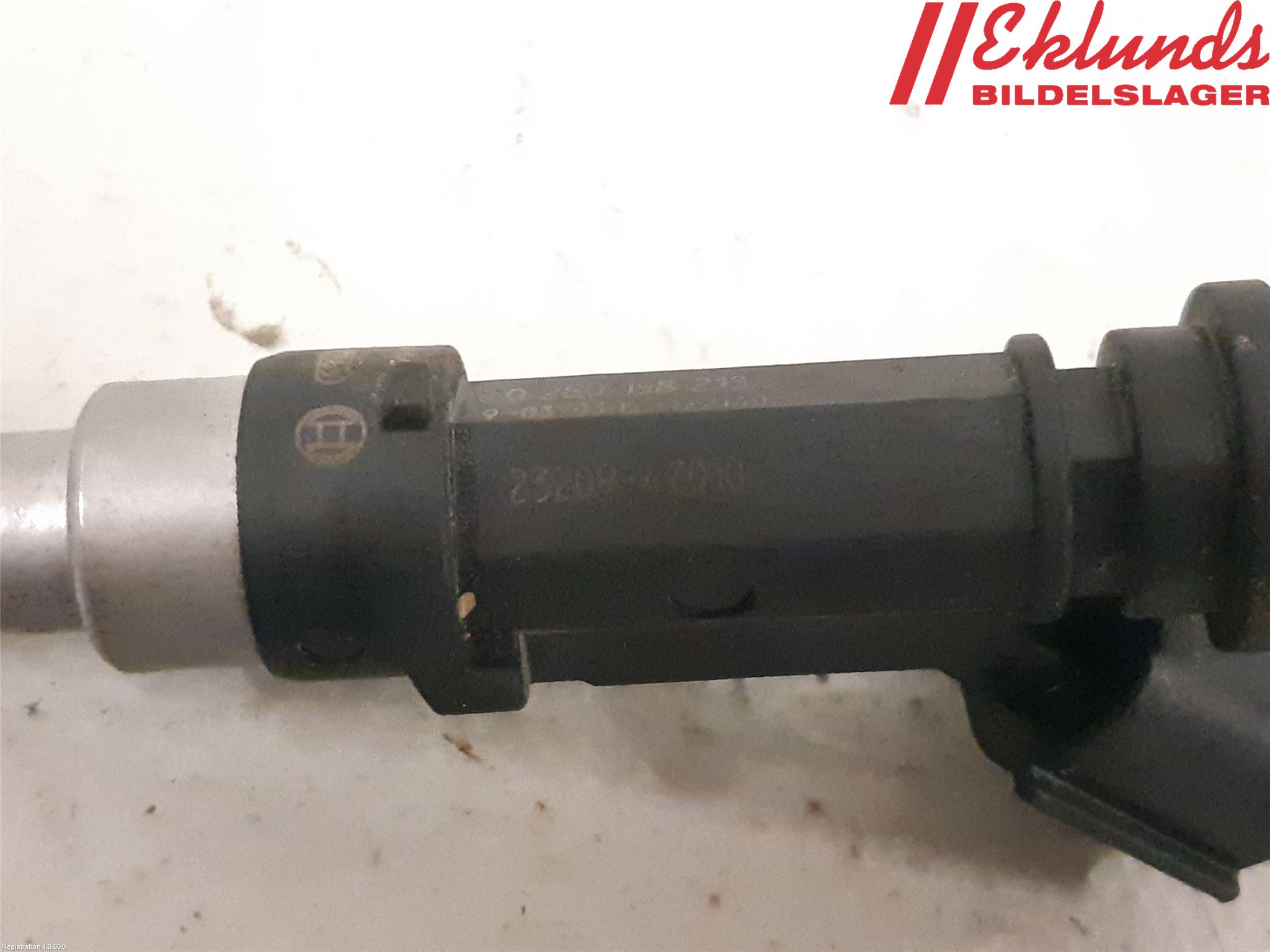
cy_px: 476
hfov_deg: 67.3
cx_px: 635
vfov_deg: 53.1
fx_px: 954
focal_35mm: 26
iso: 800
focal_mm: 3.93
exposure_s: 1/100
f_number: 1.7
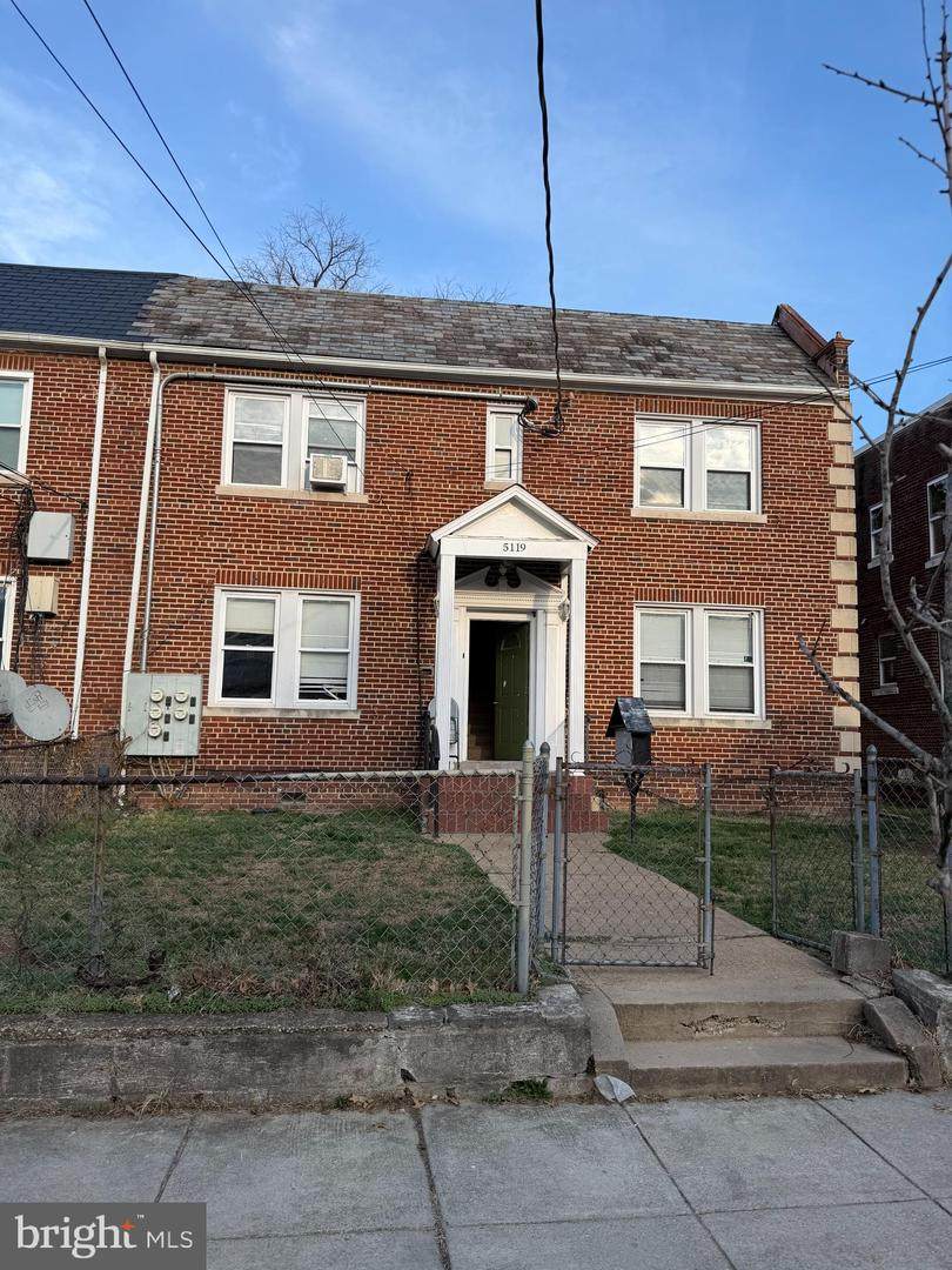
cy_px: 635
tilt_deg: +8.6
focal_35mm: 24
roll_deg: -0.8
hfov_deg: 56.8
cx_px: 476
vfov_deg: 71.6
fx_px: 880
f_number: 1.78
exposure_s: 1/1653
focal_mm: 6.76
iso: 80
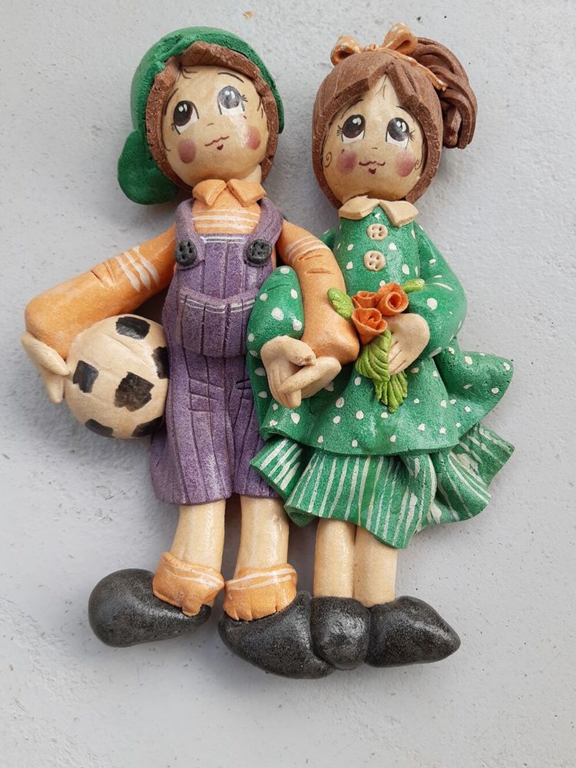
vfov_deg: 67.3
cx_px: 288
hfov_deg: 53.1
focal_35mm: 26
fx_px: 577
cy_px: 384
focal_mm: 3.92
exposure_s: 1/131
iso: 40
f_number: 1.7
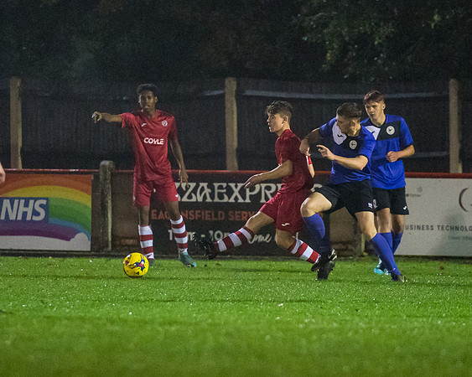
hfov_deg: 4.4
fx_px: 6130
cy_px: 188
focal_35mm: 439
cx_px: 275
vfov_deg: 3.5
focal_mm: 200
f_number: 2.8
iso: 6400
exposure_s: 1/1250
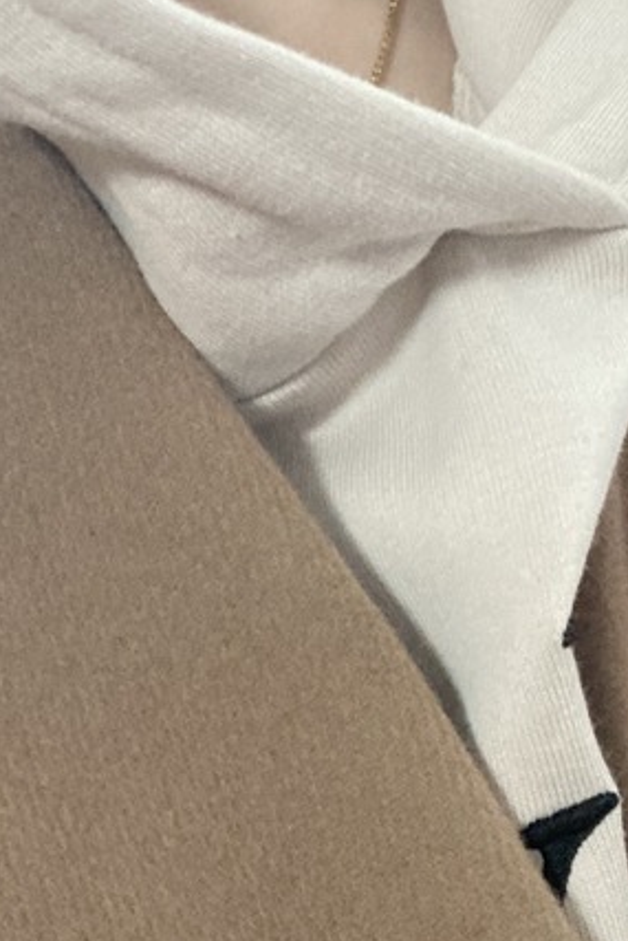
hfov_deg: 16.4
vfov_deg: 24.4
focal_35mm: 83
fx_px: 2170
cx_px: 205
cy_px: 360
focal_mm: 2.87
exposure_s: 1/30
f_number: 2.2
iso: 400
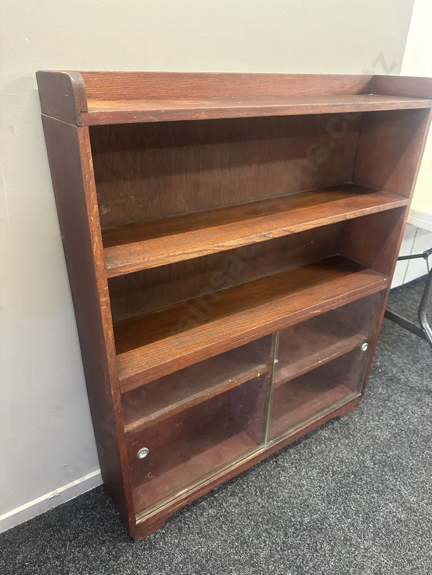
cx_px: 216
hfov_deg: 56.8
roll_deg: -2.2
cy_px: 288
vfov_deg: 71.6
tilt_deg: -28.4
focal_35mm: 24
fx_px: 399
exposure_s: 1/33
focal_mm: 6.86
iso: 640
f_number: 1.78
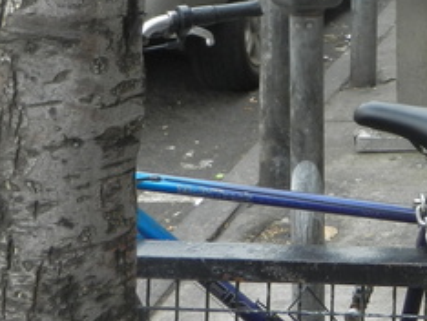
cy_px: -97
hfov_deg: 18.2
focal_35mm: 98
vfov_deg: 14.5
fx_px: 1210
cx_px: 600
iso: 160
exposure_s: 1/320
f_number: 3.6
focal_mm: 5.1
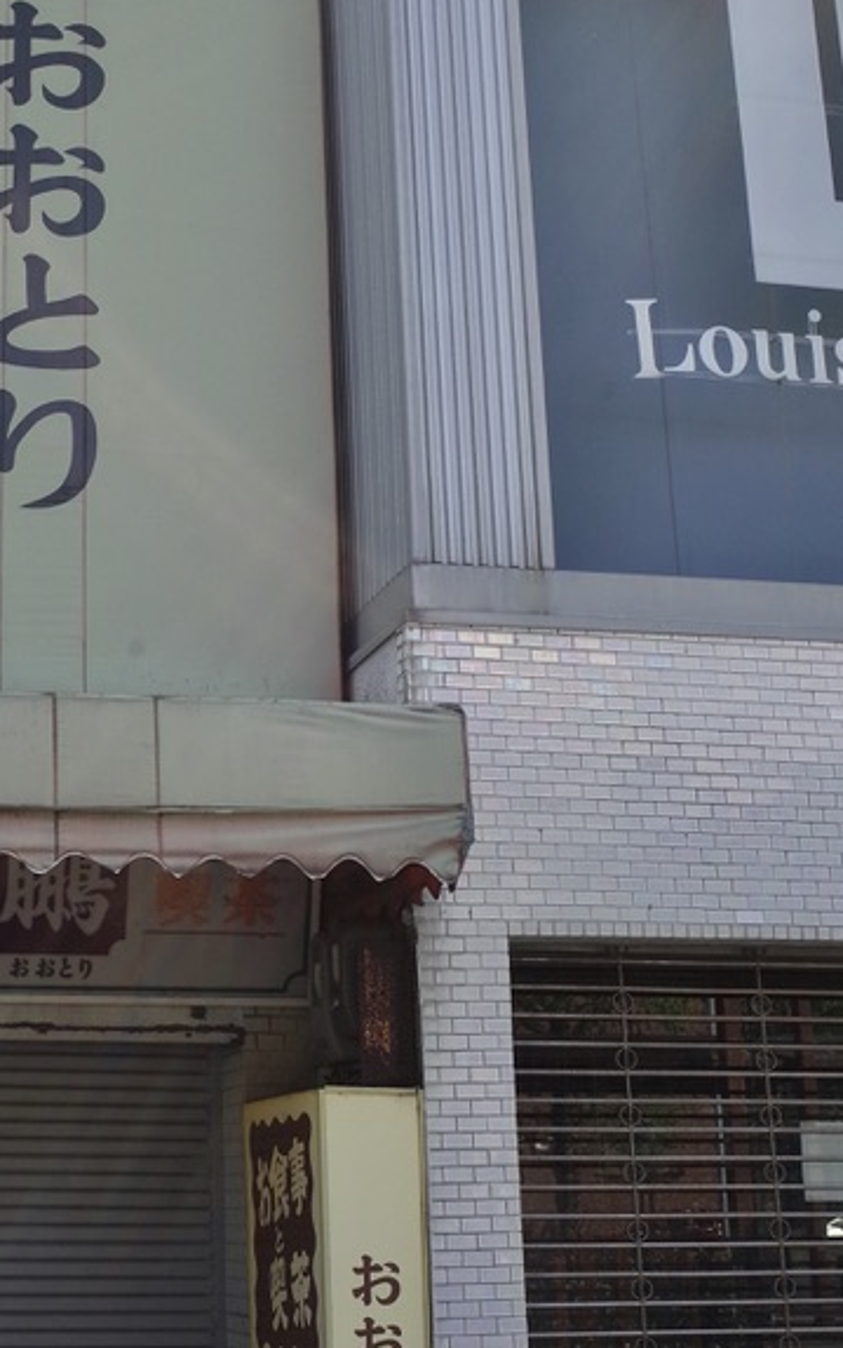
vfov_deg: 37.5
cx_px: 53
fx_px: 1984
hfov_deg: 23.2
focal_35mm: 54
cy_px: 755
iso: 100
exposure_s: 1/350
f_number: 5.6
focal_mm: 18.3
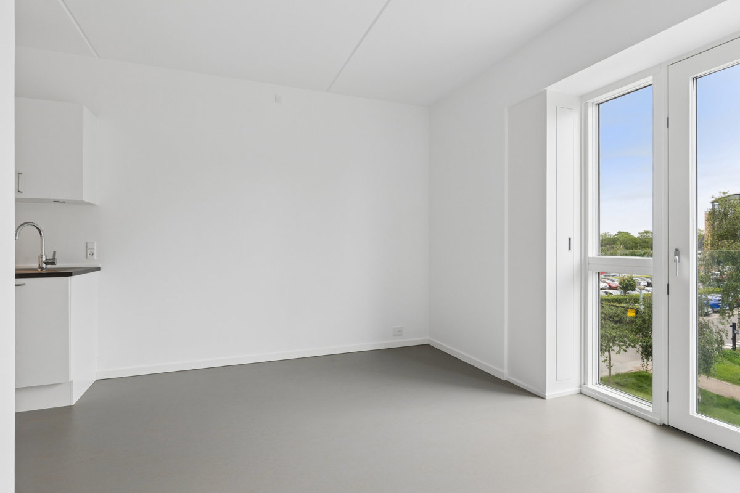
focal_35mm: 18
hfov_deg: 90.0
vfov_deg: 67.4
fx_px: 370
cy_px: 246
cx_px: 370
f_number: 8
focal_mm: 12
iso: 200
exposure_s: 1/50
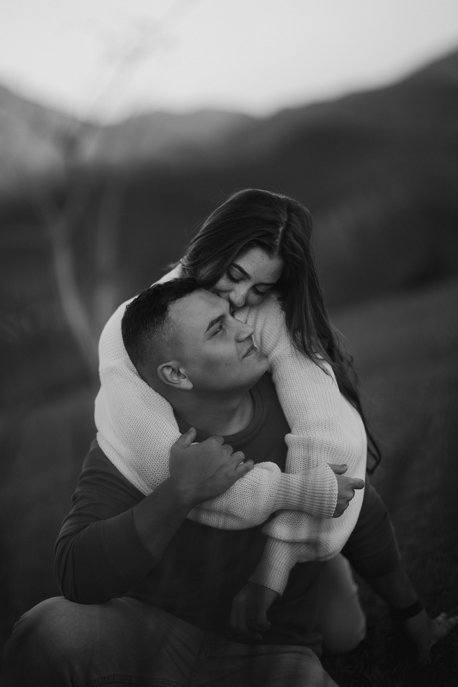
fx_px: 1622
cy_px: 344
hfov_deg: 16.1
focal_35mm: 85
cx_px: 229
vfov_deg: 23.9
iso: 80
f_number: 1.4
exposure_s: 1/640
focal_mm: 85
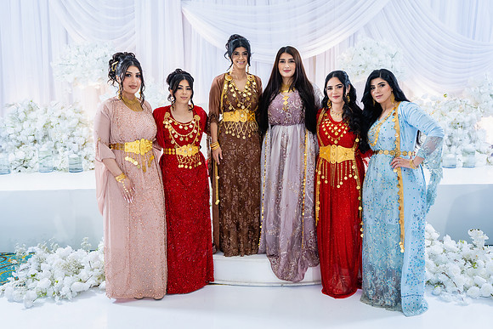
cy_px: 164
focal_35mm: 34
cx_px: 246
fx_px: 466
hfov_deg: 55.8
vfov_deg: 38.9
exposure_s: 1/160
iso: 640
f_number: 2.8
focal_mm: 34
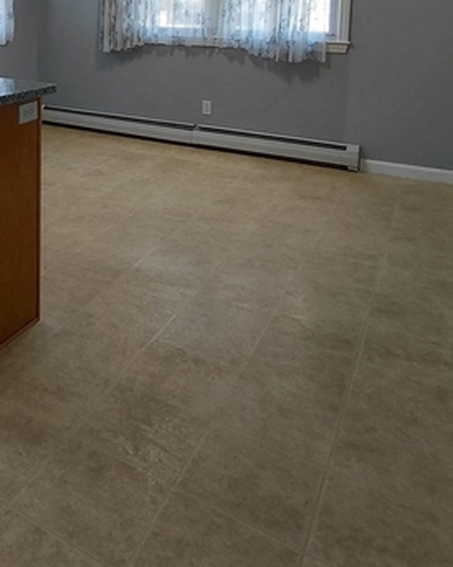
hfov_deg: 37.9
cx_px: 7
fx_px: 587
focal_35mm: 35
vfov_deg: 47.9
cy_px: 93
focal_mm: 1.64
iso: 50
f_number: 2.2
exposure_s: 1/120
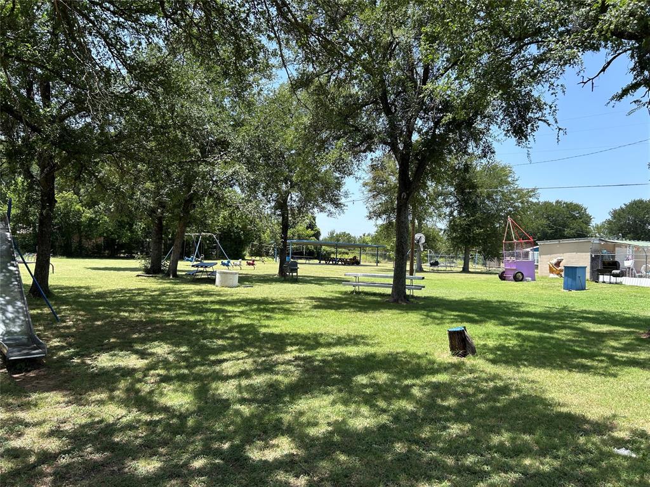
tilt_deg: +1.3
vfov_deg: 53.1
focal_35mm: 26
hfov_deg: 67.3
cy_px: 244
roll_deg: -2.2
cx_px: 325
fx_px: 488
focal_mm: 5.7
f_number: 1.5
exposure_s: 1/1412
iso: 50
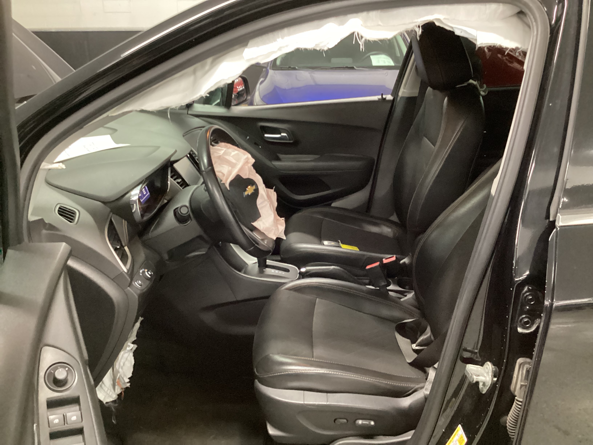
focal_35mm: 31
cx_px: 296
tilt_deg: -22.5
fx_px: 531
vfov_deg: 45.4
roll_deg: -0.8
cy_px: 222
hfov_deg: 58.4
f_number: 2.4
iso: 800
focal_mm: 3.3
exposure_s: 1/30
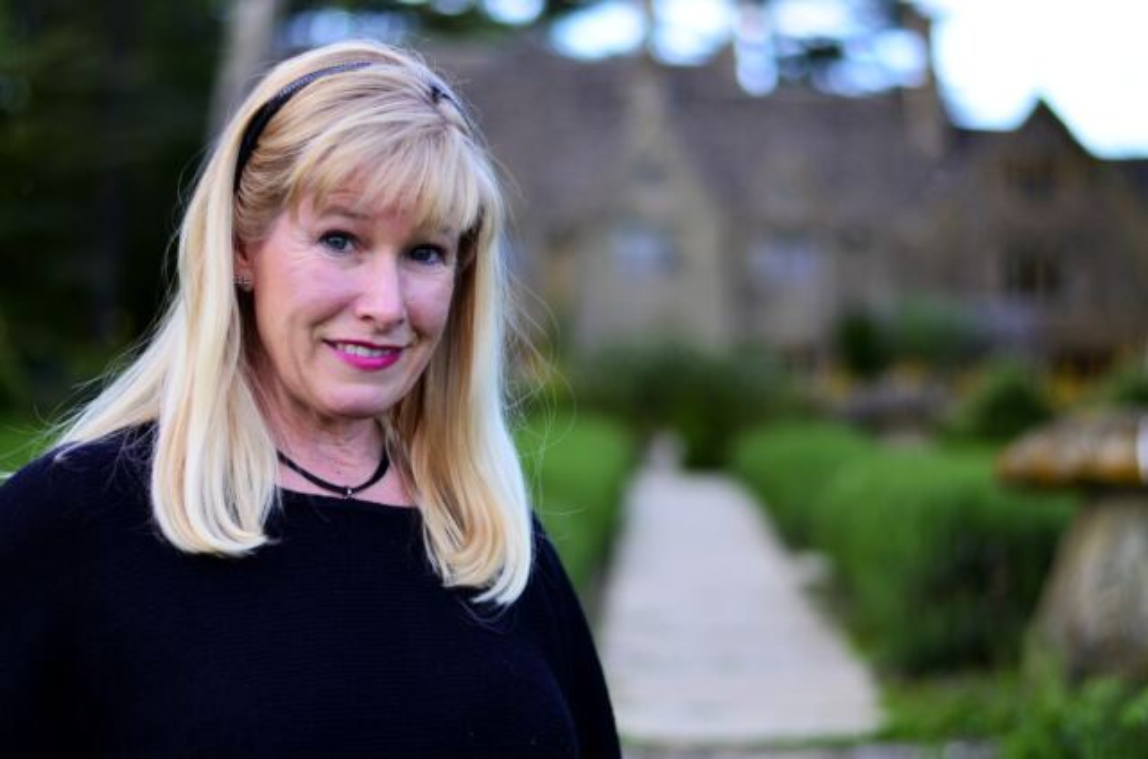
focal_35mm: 75
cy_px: 380
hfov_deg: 27.1
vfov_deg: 18.1
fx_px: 2385
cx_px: 574
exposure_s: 1/1000
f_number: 1.8
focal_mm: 50
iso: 200
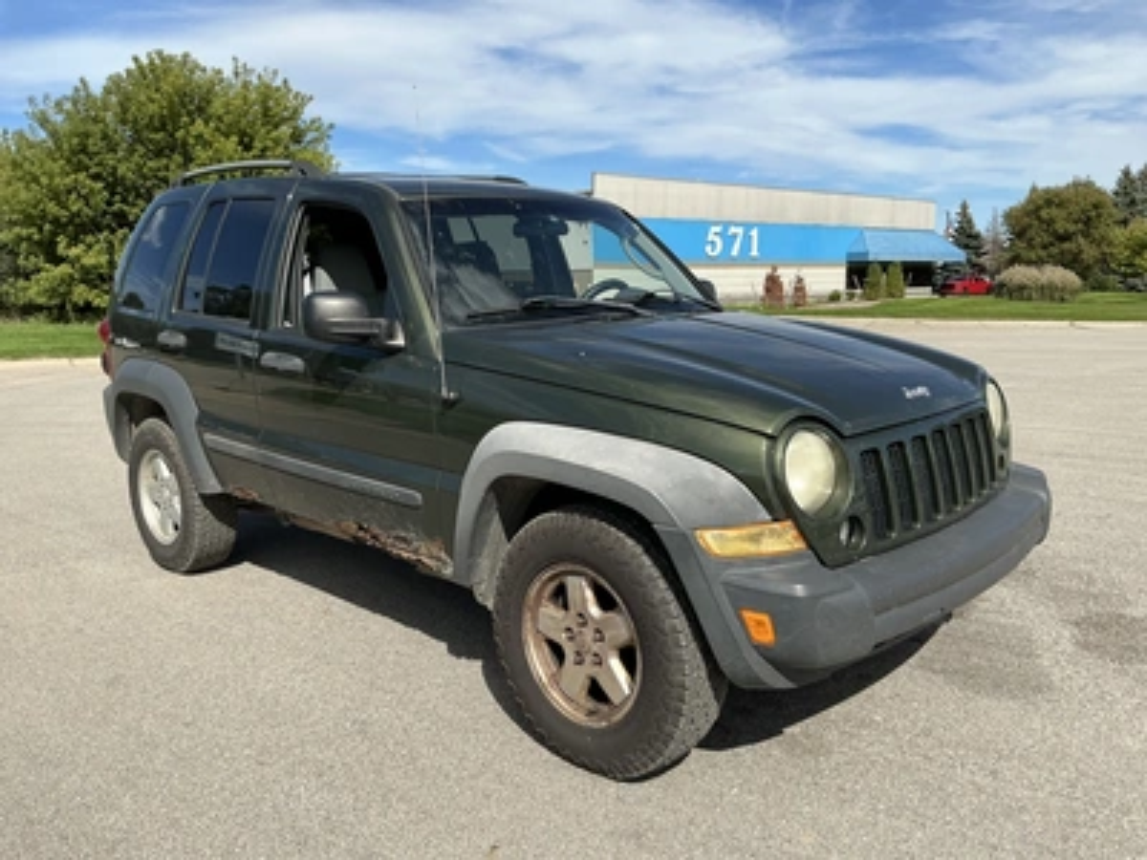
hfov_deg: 63.4
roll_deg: -0.2
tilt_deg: -7.0
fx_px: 928
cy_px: 430
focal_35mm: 28
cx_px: 574
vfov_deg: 49.7
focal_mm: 3
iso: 25
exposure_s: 1/2141
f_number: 1.8
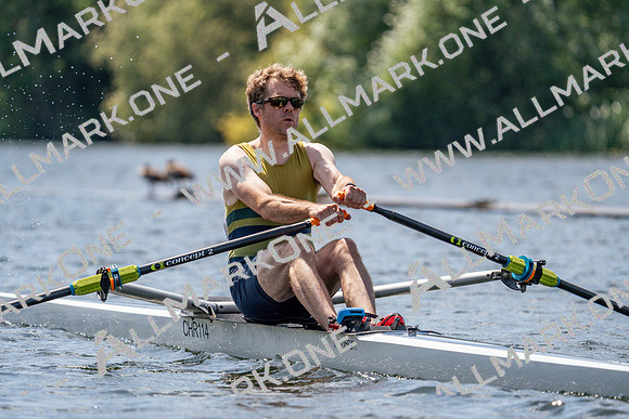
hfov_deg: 5.7
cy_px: 210
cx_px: 314
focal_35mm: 362
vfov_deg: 3.8
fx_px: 6326
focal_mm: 362
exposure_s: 1/2000
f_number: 6.3
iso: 320
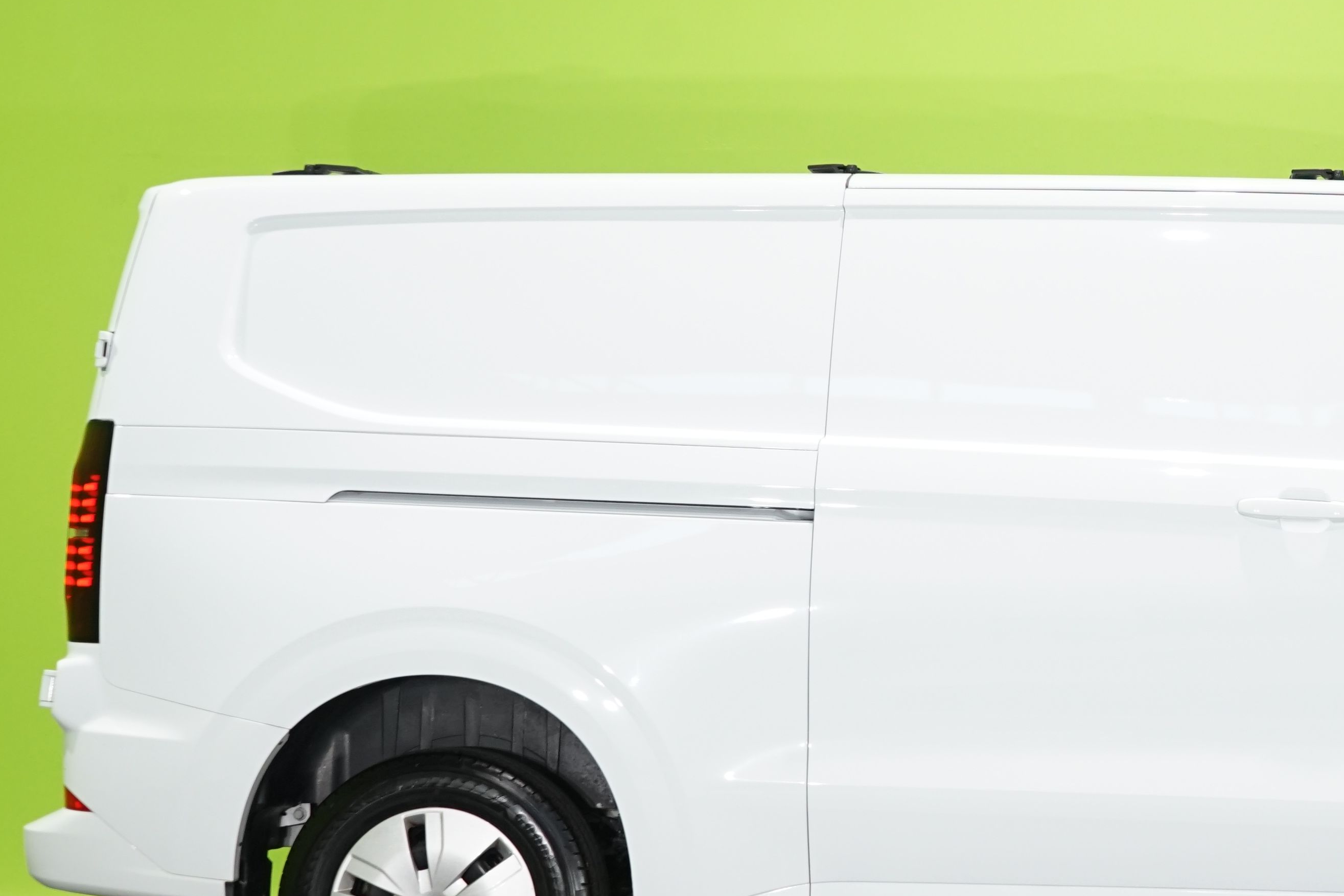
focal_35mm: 73
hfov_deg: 26.6
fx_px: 2725
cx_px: 1251
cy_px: 460
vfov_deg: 18.7
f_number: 5.6
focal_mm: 32
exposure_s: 1/30
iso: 800
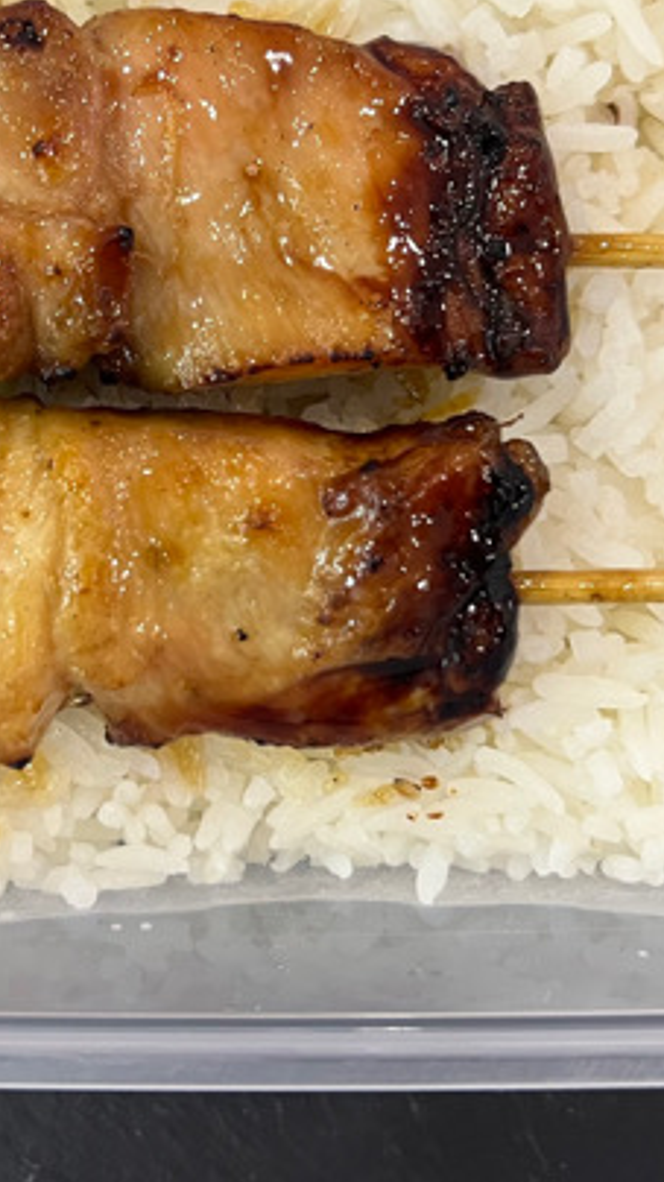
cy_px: 396
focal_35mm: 56
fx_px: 1754
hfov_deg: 21.3
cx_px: 219
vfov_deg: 36.8
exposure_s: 1/50
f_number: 1.5
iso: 160
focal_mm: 5.7
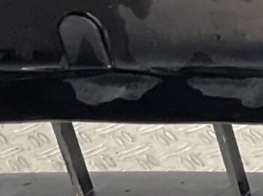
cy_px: 207
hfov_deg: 8.0
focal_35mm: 213
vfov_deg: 6.9
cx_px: 789
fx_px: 1617
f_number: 1.8
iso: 32
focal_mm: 3
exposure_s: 1/100
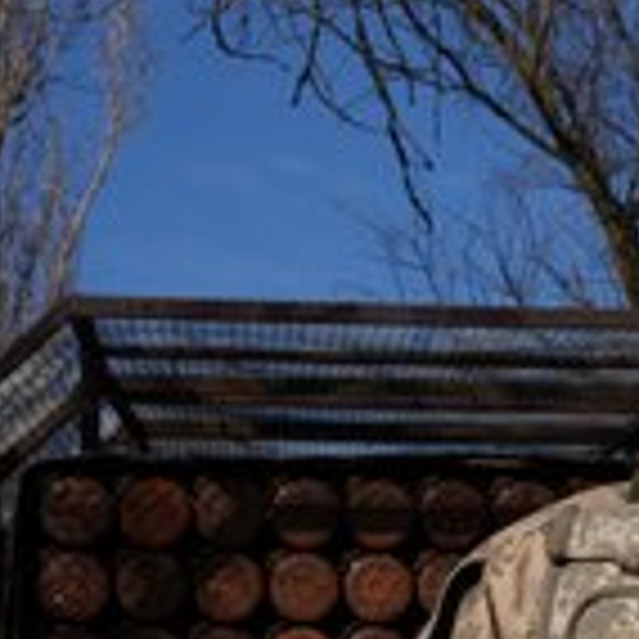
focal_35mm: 156
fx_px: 3258
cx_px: 662
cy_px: 358
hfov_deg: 11.1
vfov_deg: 11.2
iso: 100
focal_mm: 65
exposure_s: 1/100
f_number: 16
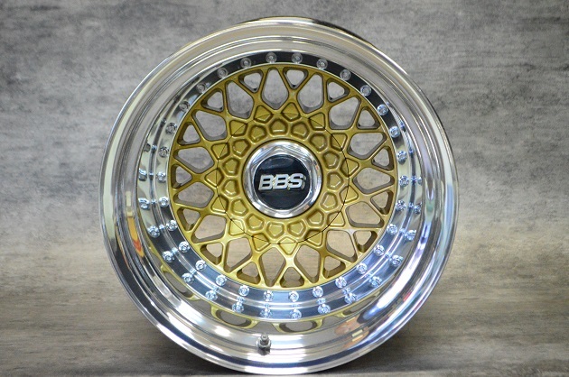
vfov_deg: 18.1
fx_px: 1184
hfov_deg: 27.0
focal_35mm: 75
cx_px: 284
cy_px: 188
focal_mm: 50
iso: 6400
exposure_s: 1/60
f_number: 5.6
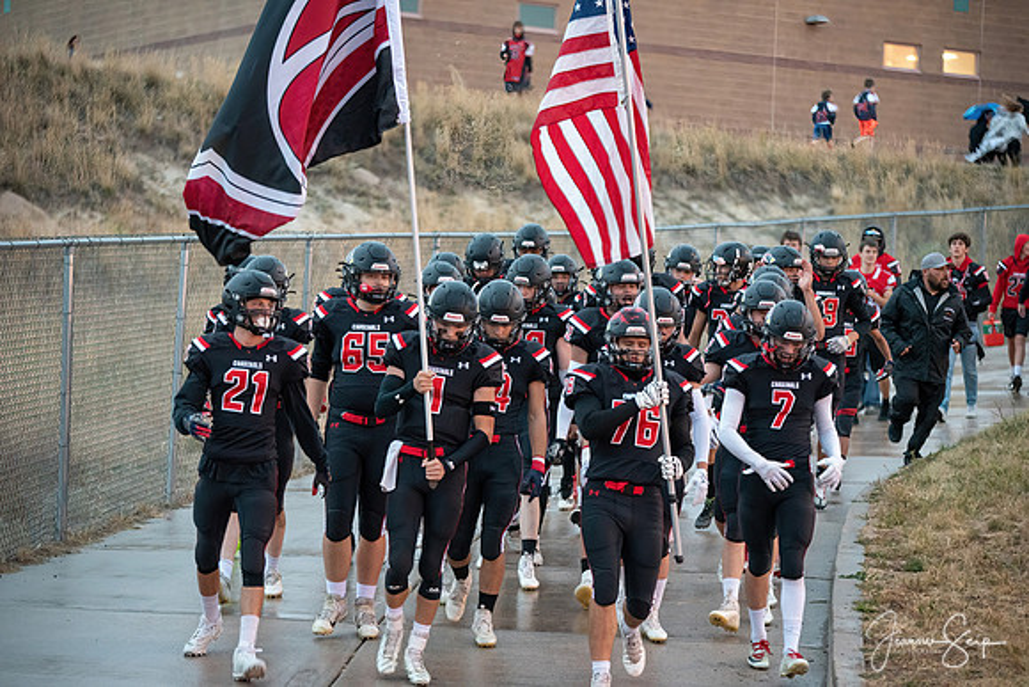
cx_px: 514
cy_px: 344
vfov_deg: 11.0
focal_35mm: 125
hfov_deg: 16.4
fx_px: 3574
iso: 4500
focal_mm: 125
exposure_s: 1/125
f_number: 2.8
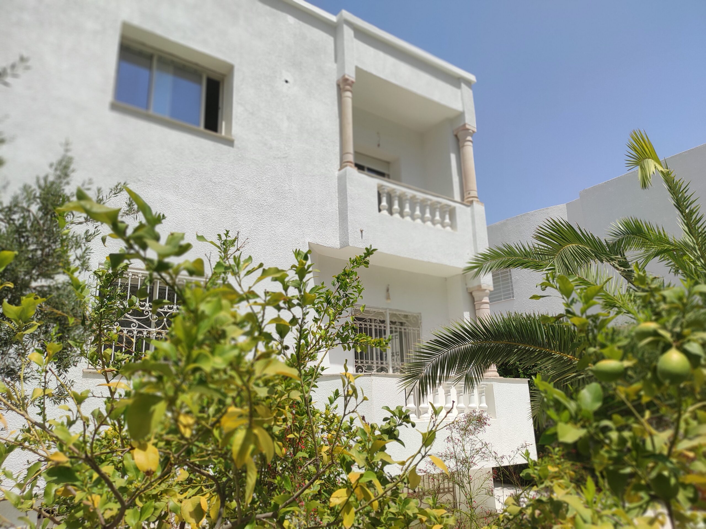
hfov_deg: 69.4
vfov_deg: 54.8
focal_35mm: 25
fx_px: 509
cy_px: 264
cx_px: 353
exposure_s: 1/2291
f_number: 1.89
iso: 100
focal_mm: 5.43
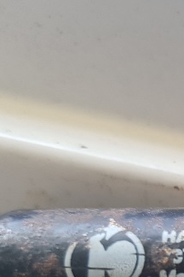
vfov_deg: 25.7
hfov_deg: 15.1
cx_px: 357
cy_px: 274
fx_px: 575
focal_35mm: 75
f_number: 1.7
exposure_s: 1/100
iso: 100
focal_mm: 4.2
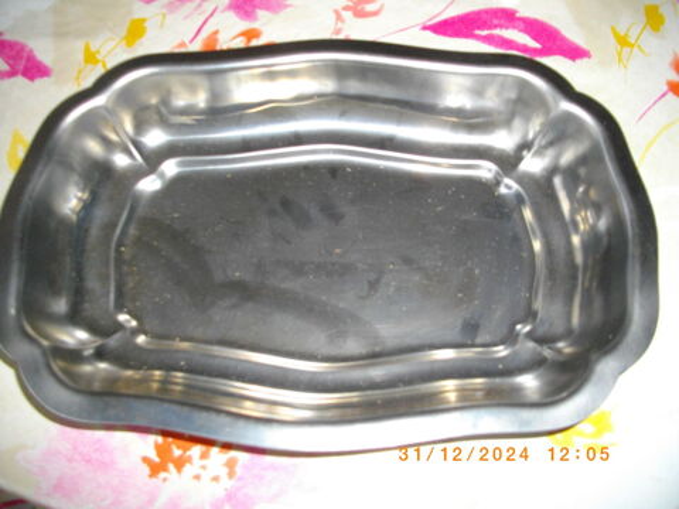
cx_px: 340
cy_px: 254
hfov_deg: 56.8
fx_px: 628
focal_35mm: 32
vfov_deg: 44.2
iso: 200
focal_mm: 5.7
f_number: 2.9
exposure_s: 1/50
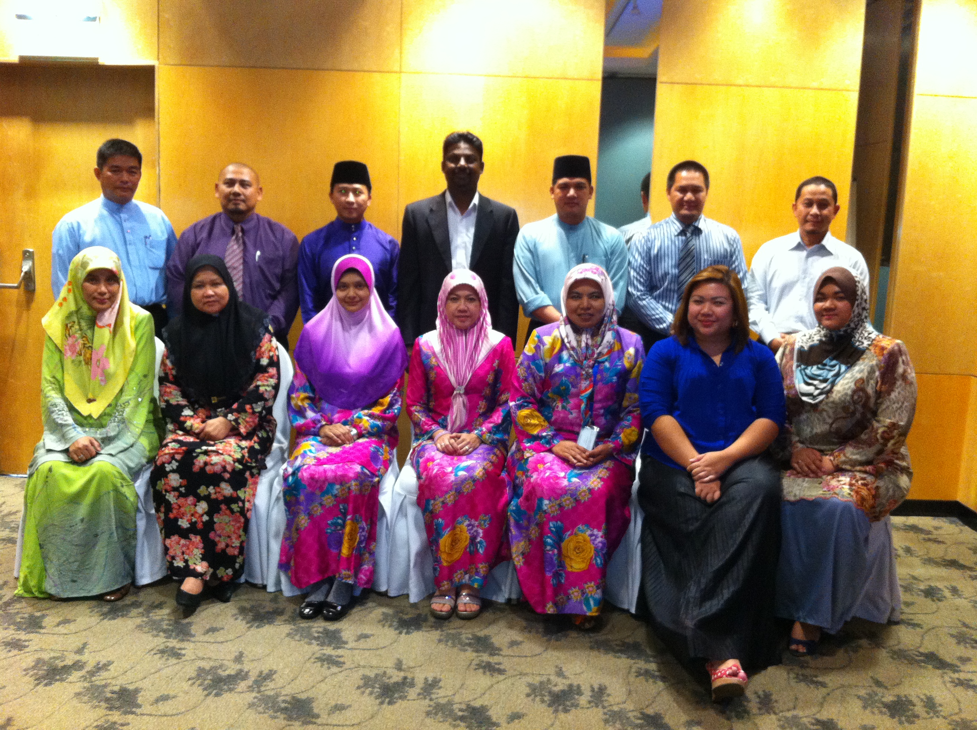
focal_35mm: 35
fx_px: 986
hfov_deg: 52.7
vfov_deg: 40.6
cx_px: 488
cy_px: 365
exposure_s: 1/17
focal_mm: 3.85
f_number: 2.8
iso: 320
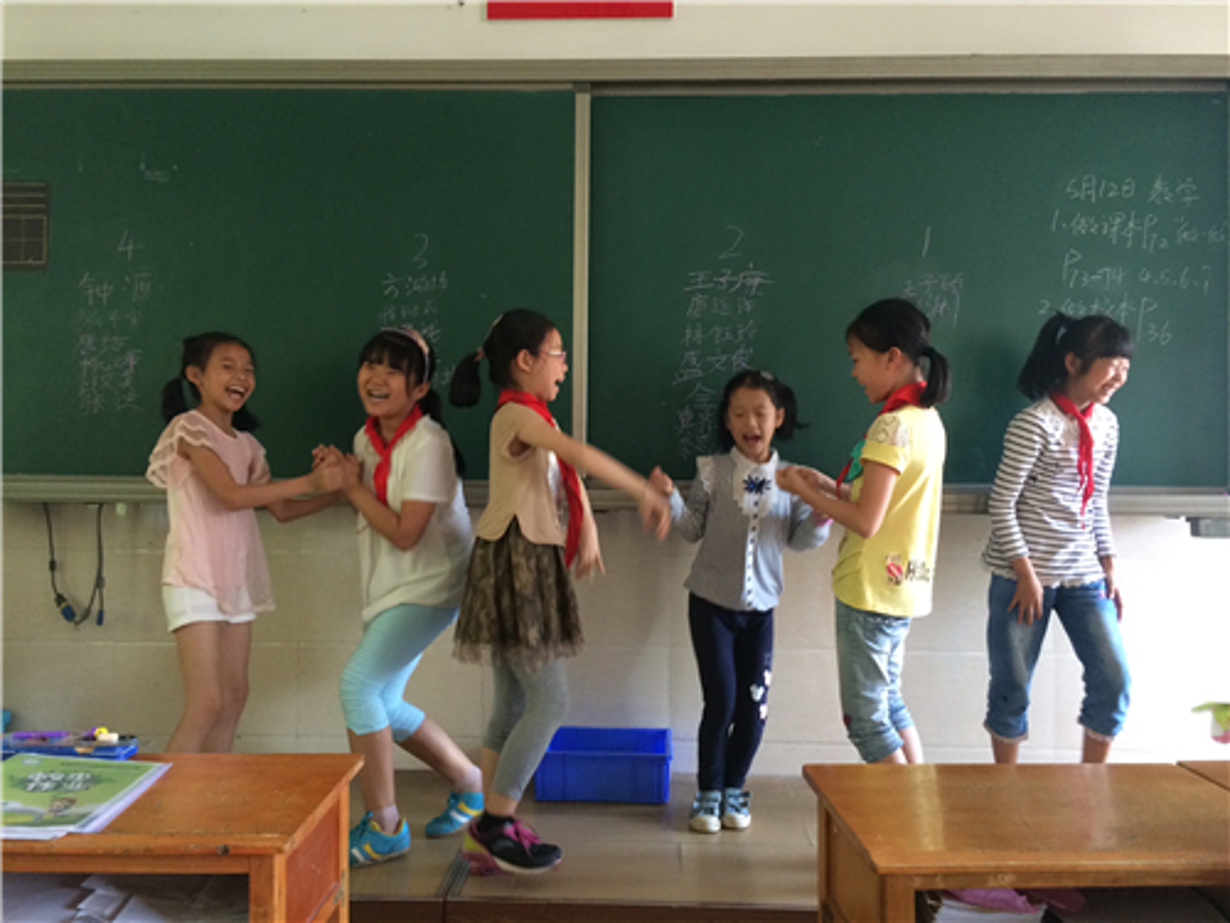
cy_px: 462
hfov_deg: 60.0
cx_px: 615
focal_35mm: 30
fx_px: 1066
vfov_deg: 46.8
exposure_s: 1/30
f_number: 2.2
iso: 160
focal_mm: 4.12
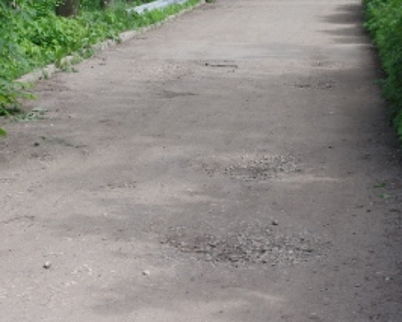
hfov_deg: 20.8
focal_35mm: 92
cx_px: 166
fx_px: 1095
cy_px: 116
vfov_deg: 16.7
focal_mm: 35
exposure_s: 1/200
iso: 160
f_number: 6.3
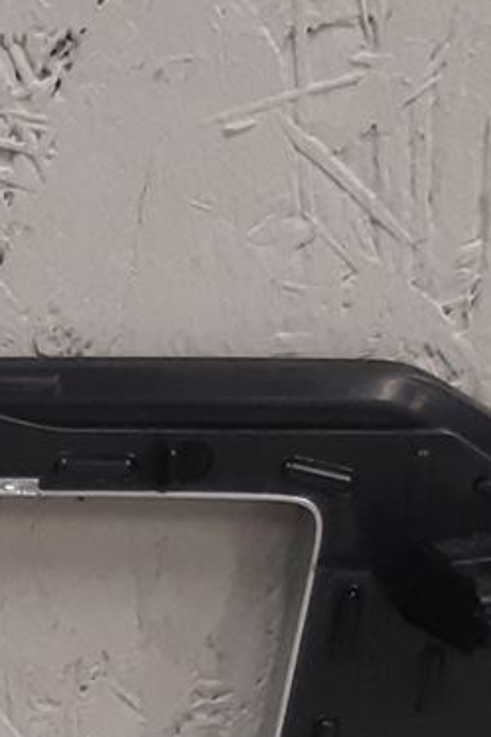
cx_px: -649
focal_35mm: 148
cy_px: 853
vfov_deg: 13.5
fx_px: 3030
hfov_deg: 8.5
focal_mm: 3.93
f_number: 1.7
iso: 160
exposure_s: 1/50
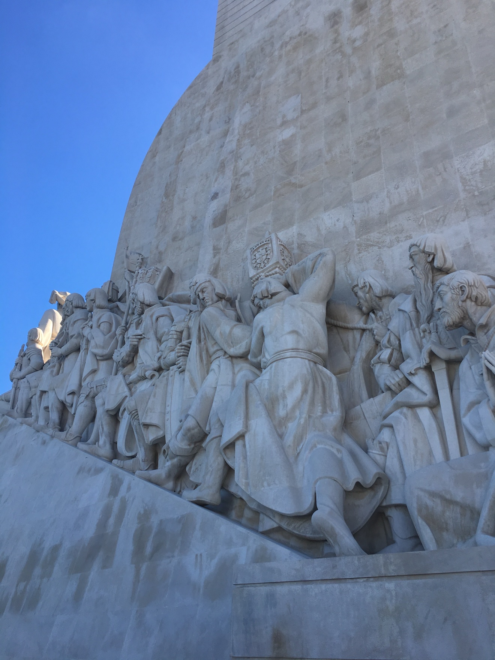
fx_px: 553
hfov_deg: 48.2
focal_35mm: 29
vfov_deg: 61.7
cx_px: 248
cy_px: 330
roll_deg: -0.5
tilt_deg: +34.2
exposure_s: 1/668
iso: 25
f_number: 2.2
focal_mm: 4.15
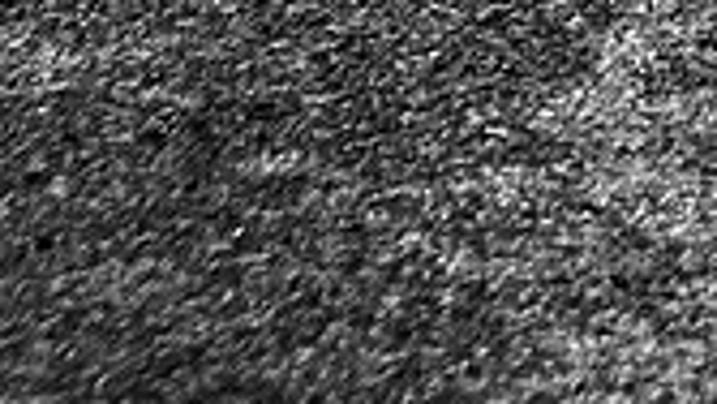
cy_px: -49
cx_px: 1146
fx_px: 9108
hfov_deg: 4.5
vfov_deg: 2.5
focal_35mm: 479
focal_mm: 88
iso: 100
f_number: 5.6
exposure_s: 1/90
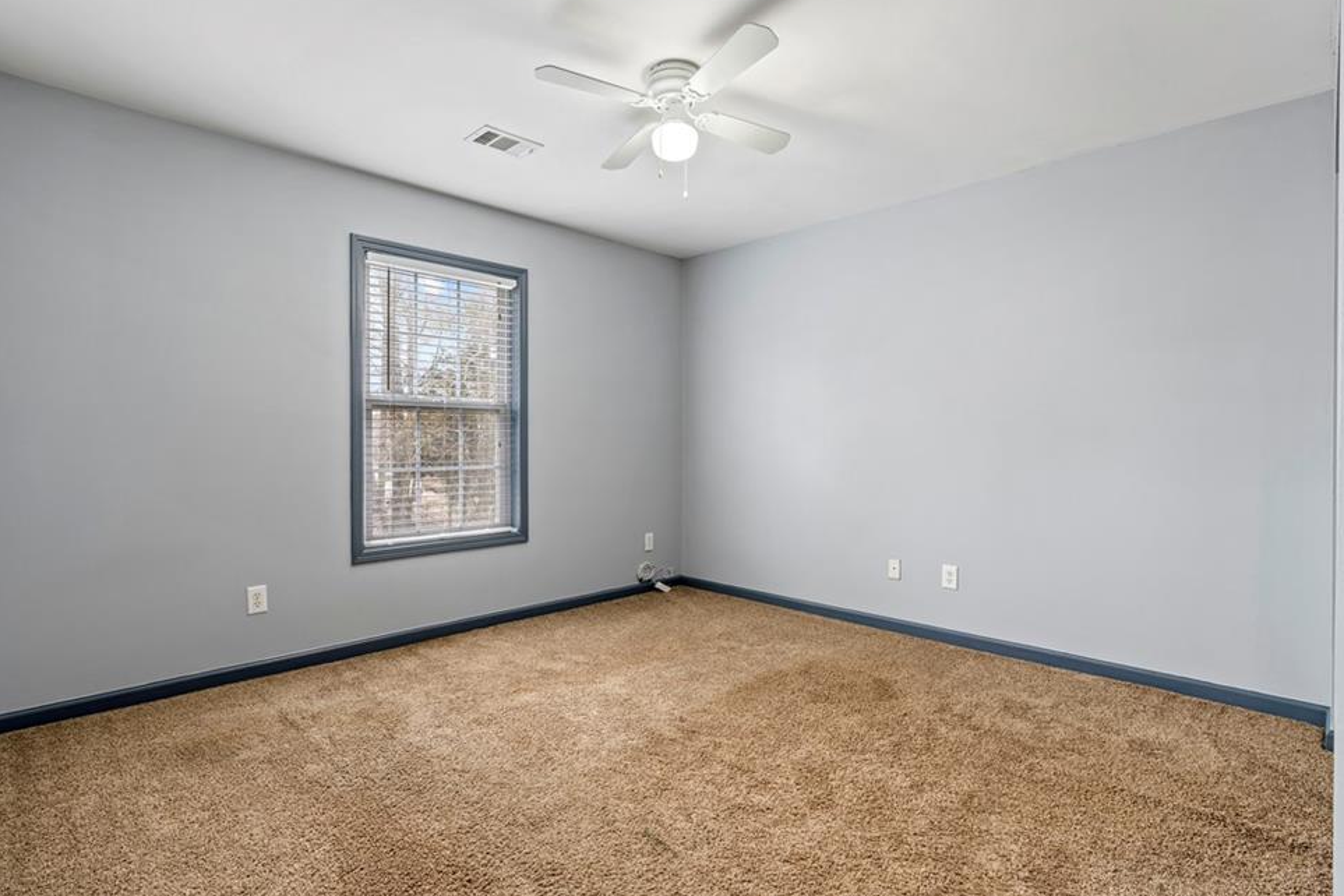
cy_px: 433
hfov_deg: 93.2
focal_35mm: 17
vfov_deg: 70.4
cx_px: 645
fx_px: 635
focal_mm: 16
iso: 100
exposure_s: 3.2
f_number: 7.1
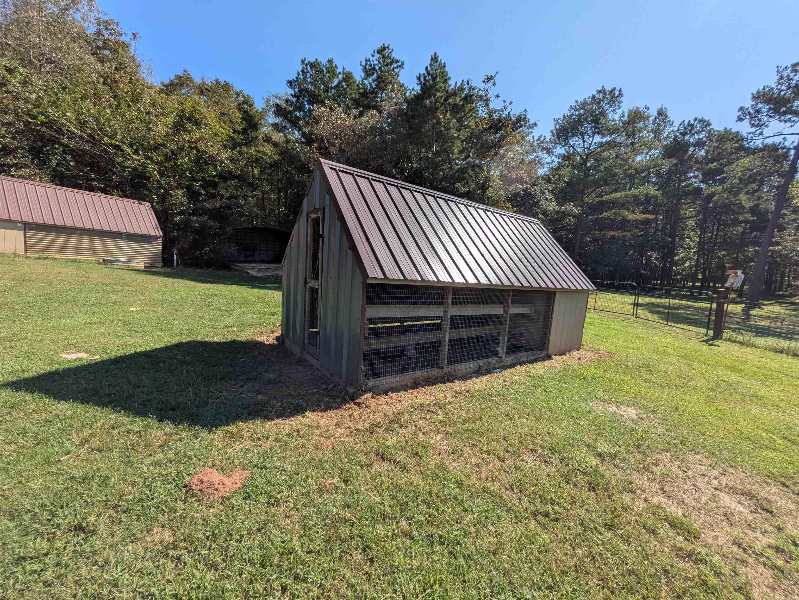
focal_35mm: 14
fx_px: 323
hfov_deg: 102.0
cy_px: 300
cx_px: 400
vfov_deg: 85.7
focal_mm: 1.83
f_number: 2.2
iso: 46
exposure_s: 1/4808
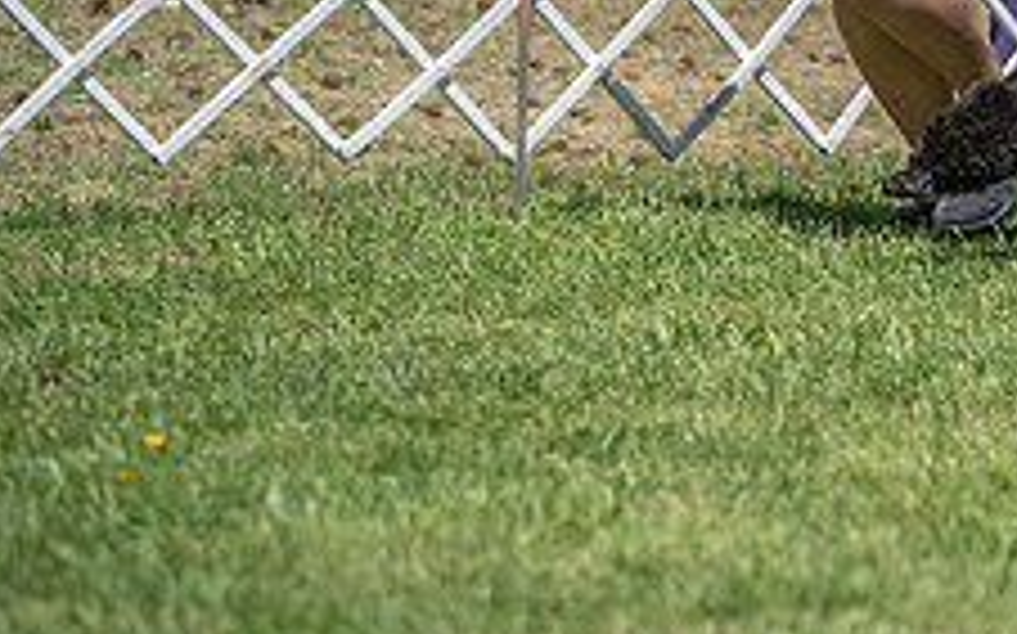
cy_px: -88
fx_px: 10887
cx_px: 1274
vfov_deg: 3.3
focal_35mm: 393
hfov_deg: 5.3
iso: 125
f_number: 4
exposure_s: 1/1000
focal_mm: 150
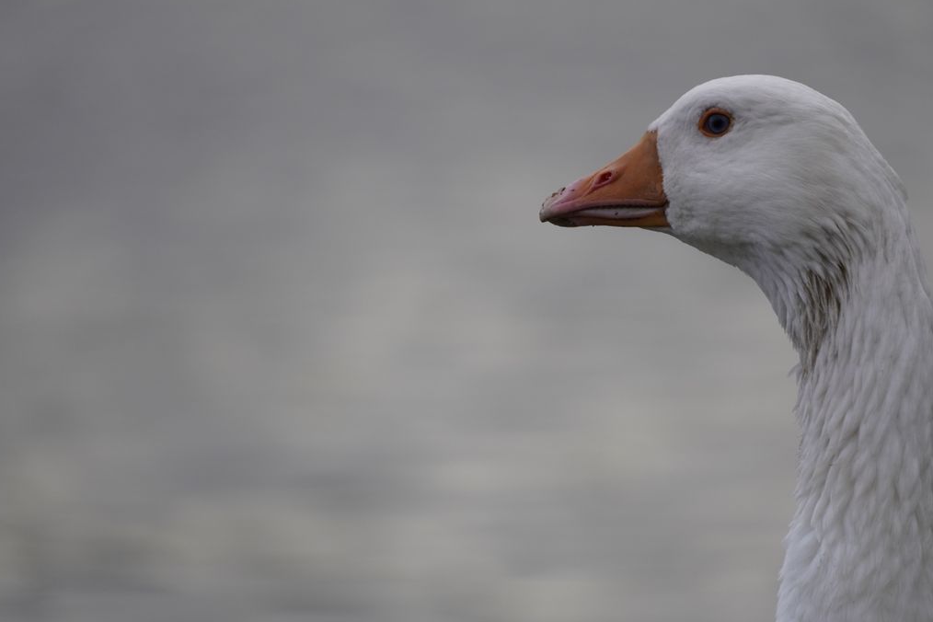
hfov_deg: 3.3
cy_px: 328
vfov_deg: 2.2
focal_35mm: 621
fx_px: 16093
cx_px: 501
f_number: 6.3
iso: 320
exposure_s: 1/500
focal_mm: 350
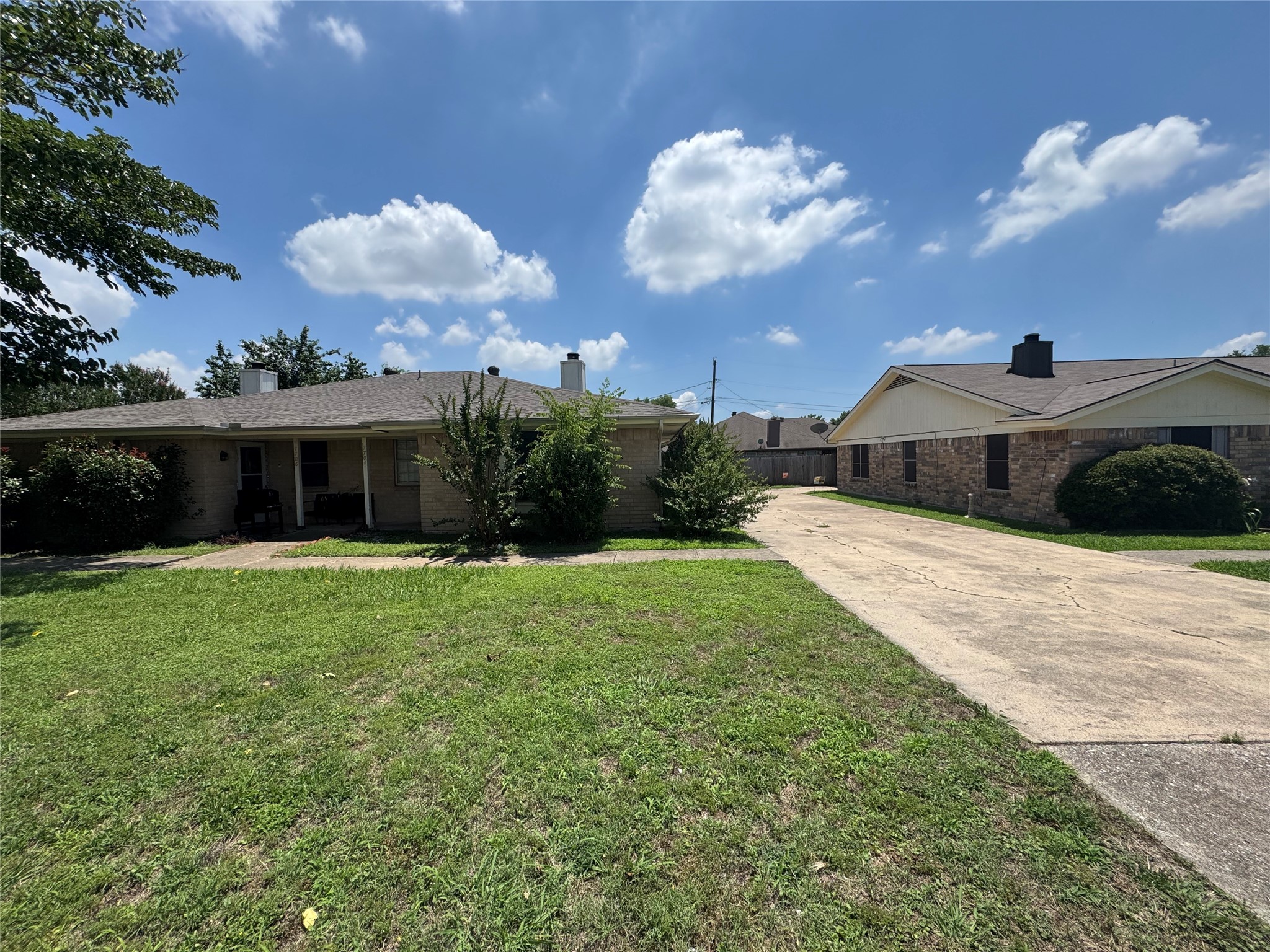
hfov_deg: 102.1
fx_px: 514
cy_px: 476
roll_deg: +0.9
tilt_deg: -2.1
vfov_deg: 85.7
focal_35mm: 14
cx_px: 635
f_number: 2.2
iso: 50
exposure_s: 1/2415
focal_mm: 2.22
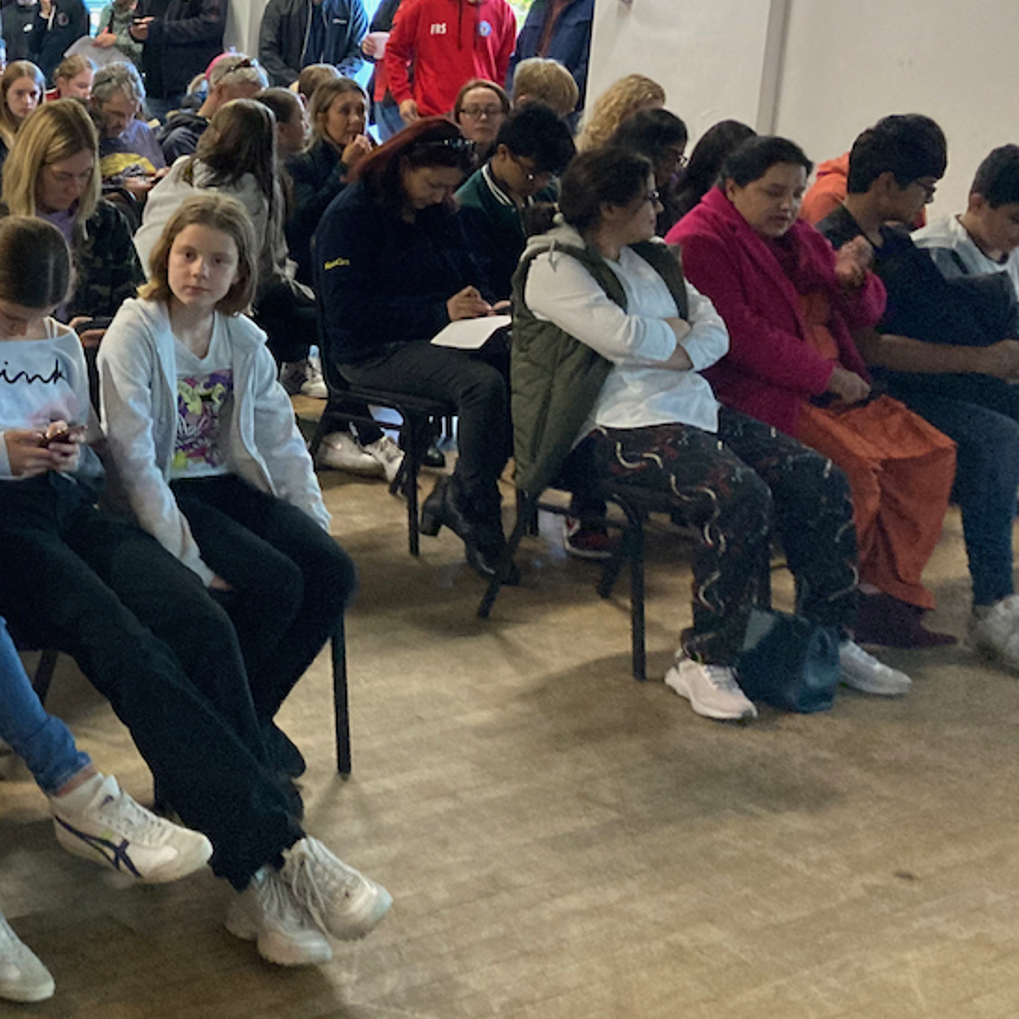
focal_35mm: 58
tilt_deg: -9.0
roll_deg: -1.0
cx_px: -142
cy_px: 332
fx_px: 1932
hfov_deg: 26.8
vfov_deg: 29.3
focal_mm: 3.99
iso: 400
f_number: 1.8
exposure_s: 1/33
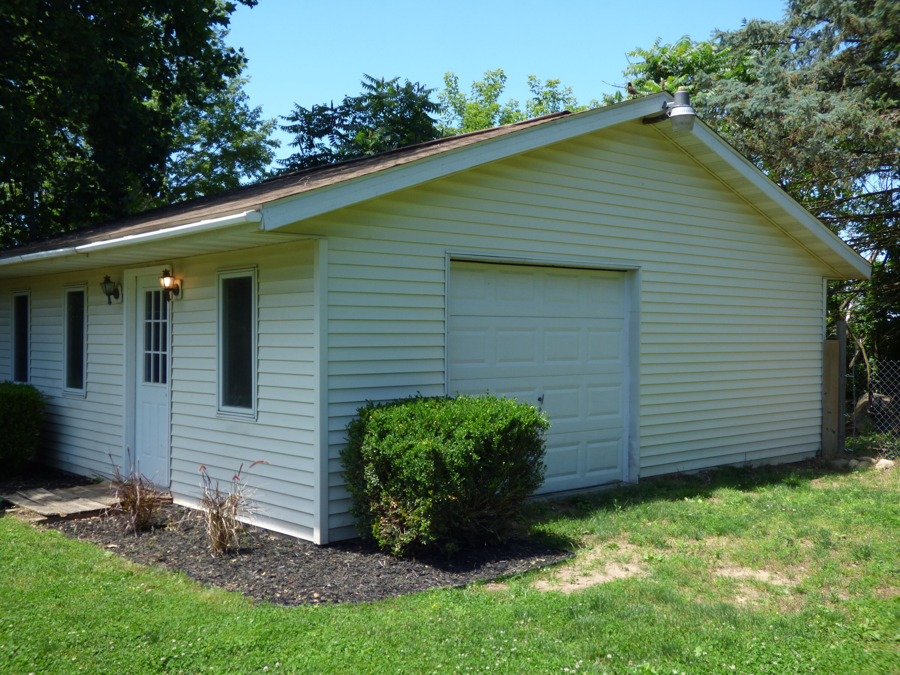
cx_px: 450
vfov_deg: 39.7
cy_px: 338
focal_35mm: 36
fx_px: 936
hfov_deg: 51.4
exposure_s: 1/400
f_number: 3.5
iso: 100
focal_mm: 6.47
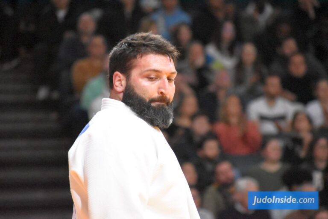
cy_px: 110
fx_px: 3006
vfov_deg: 4.2
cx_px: 164
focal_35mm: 330
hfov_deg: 6.2
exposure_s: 1/640
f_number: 7.1
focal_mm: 220
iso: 12800
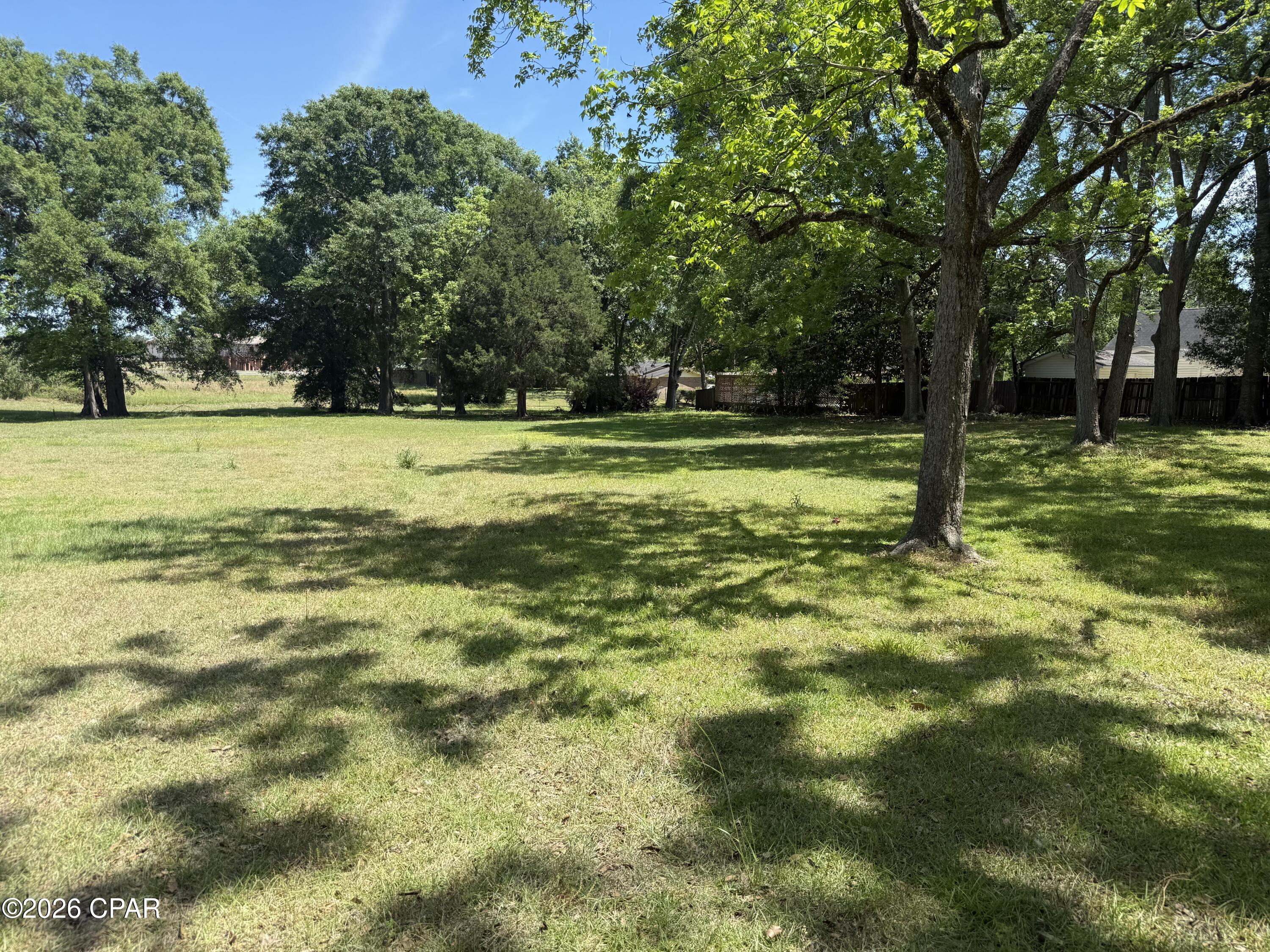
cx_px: 635
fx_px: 881
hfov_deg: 71.6
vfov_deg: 56.8
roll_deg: -0.9
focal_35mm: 24
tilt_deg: -6.4
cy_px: 476
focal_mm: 6.76
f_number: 1.78
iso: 80
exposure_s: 1/1618
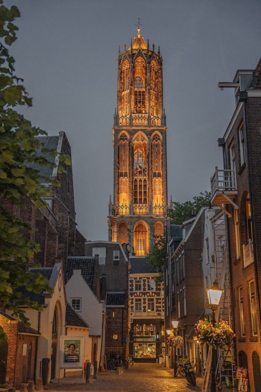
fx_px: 522
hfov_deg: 28.1
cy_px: 196
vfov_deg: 41.1
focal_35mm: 48
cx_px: 130
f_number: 2.8
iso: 4000
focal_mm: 48
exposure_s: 1/50
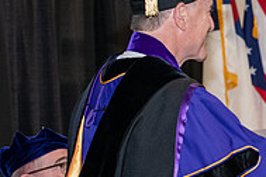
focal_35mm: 215
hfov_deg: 9.4
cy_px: 55
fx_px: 1588
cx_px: 362
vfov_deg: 6.4
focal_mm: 70
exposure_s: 1/200
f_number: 5.6
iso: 2500
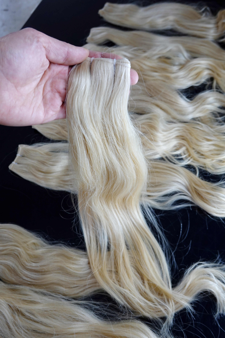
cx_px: 112
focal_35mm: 35
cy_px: 169
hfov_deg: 37.9
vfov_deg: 54.4
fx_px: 328
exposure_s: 1/40
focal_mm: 13
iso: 200
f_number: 3.5
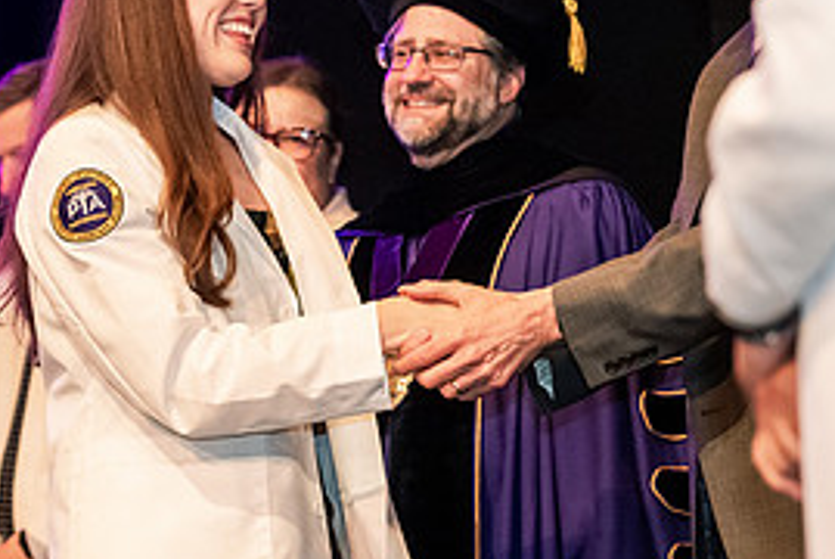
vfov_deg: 7.5
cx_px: 435
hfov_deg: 11.2
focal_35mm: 183
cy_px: 210
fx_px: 4249
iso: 3200
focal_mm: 85
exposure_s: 1/200
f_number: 3.5
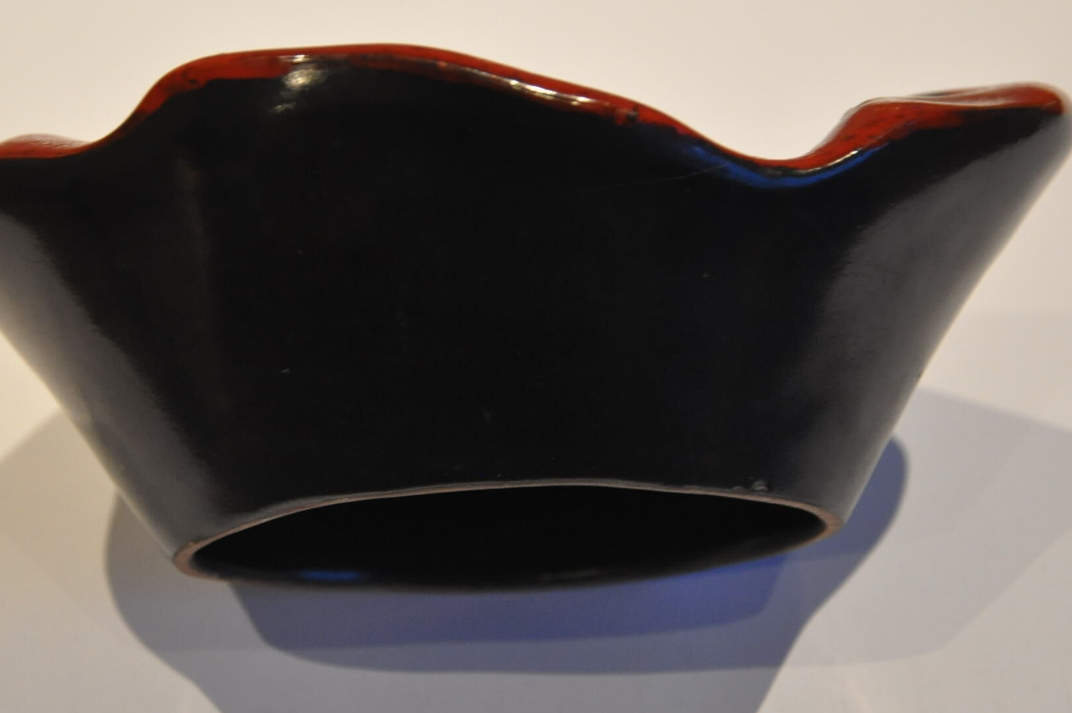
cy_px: 264
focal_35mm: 122
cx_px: 464
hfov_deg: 16.8
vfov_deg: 11.2
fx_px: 3629
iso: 1600
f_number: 5.3
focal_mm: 62
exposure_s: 1/30
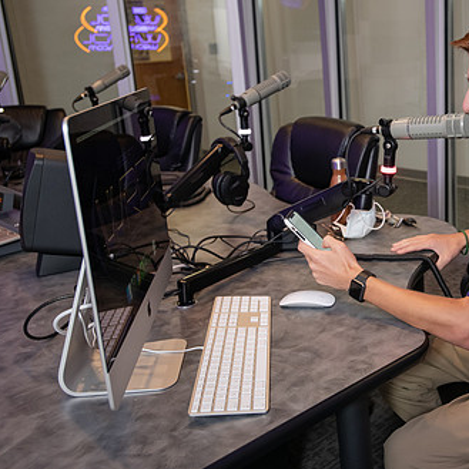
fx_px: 598
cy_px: 196
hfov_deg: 40.8
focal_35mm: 39
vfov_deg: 42.7
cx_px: 385
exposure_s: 1/60
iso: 1600
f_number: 5
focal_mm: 26
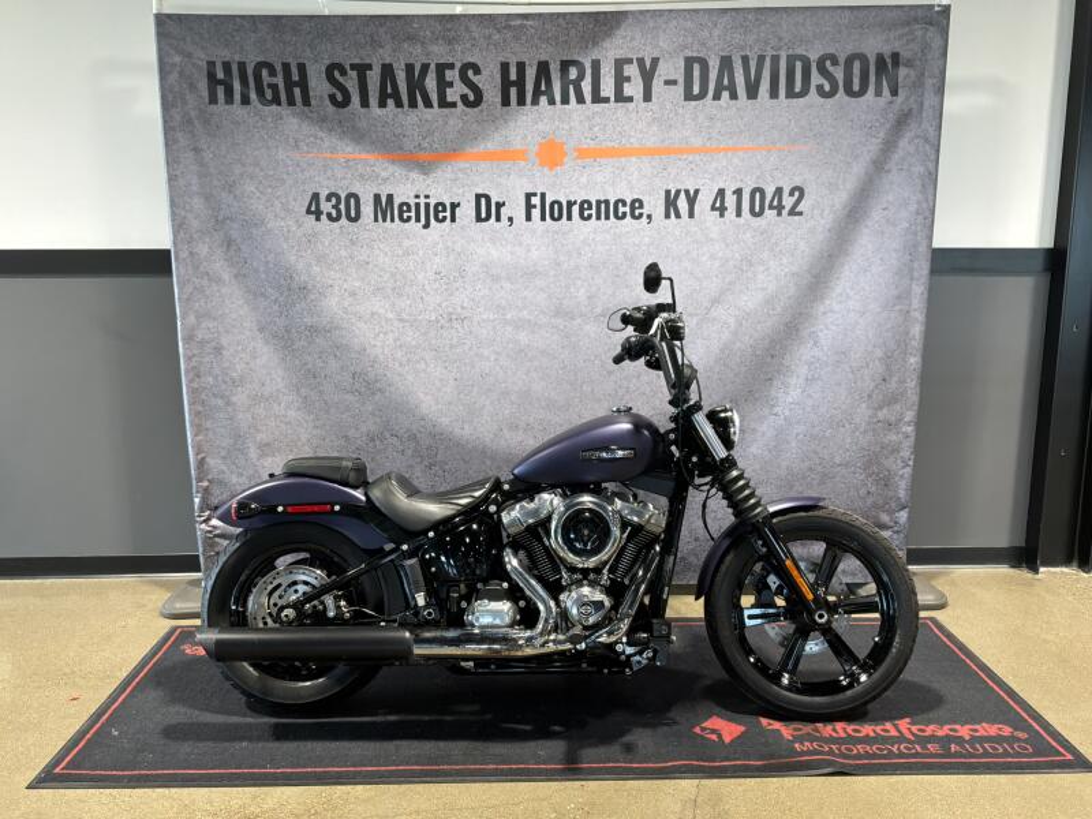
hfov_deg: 63.4
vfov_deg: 49.7
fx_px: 883
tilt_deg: -10.3
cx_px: 546
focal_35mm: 28
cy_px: 410
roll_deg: +0.1
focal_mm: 3
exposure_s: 1/101
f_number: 1.8
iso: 64
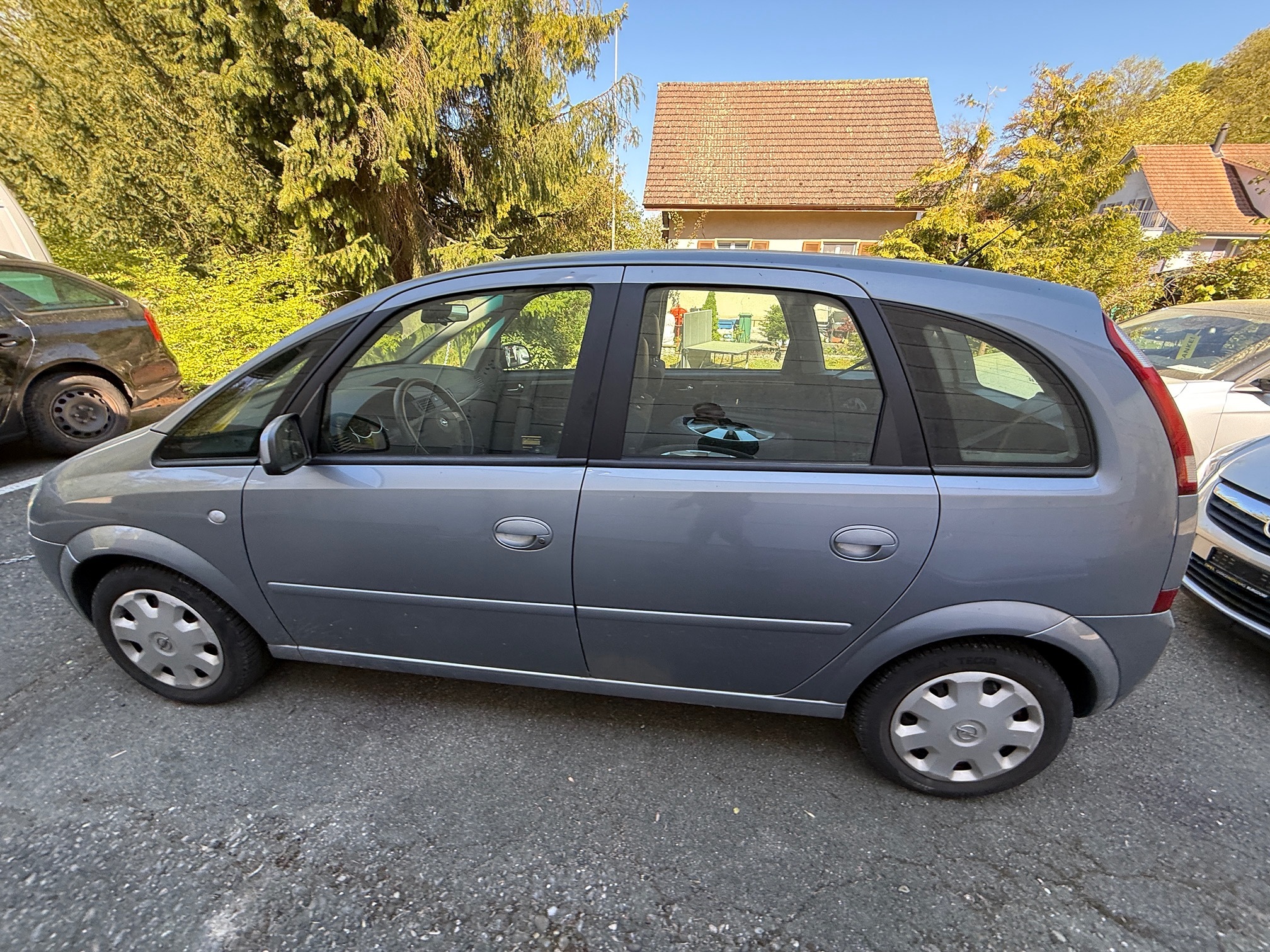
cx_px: 635
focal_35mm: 14
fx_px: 514
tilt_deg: -24.3
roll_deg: -0.1
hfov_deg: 102.1
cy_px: 476
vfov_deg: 85.7
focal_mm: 2.22
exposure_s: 1/139
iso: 64
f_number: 2.2
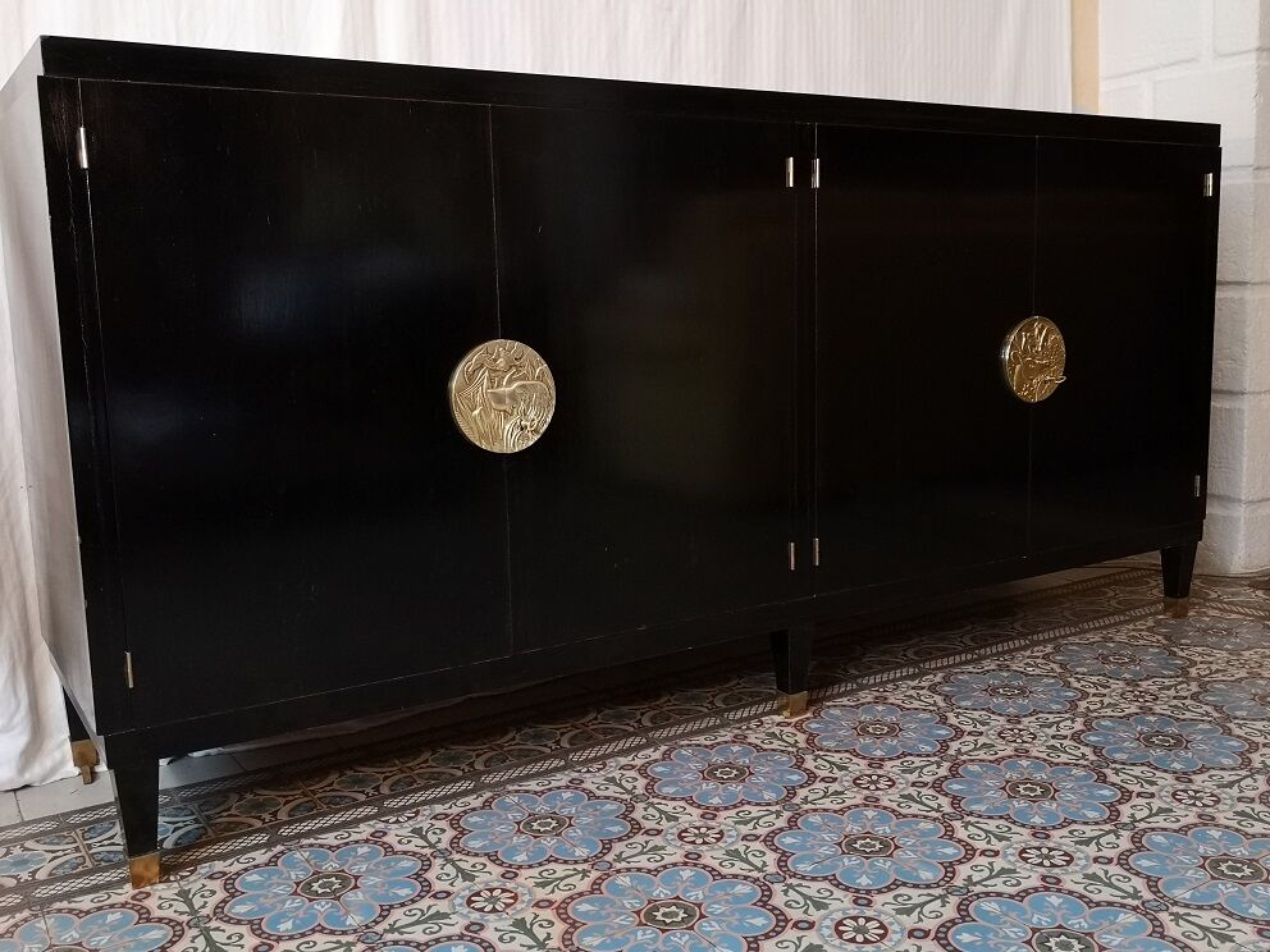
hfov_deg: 56.8
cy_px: 476
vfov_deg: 44.2
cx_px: 635
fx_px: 1174
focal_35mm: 32
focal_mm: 3.95
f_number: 1.8
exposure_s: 1/33.3
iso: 250
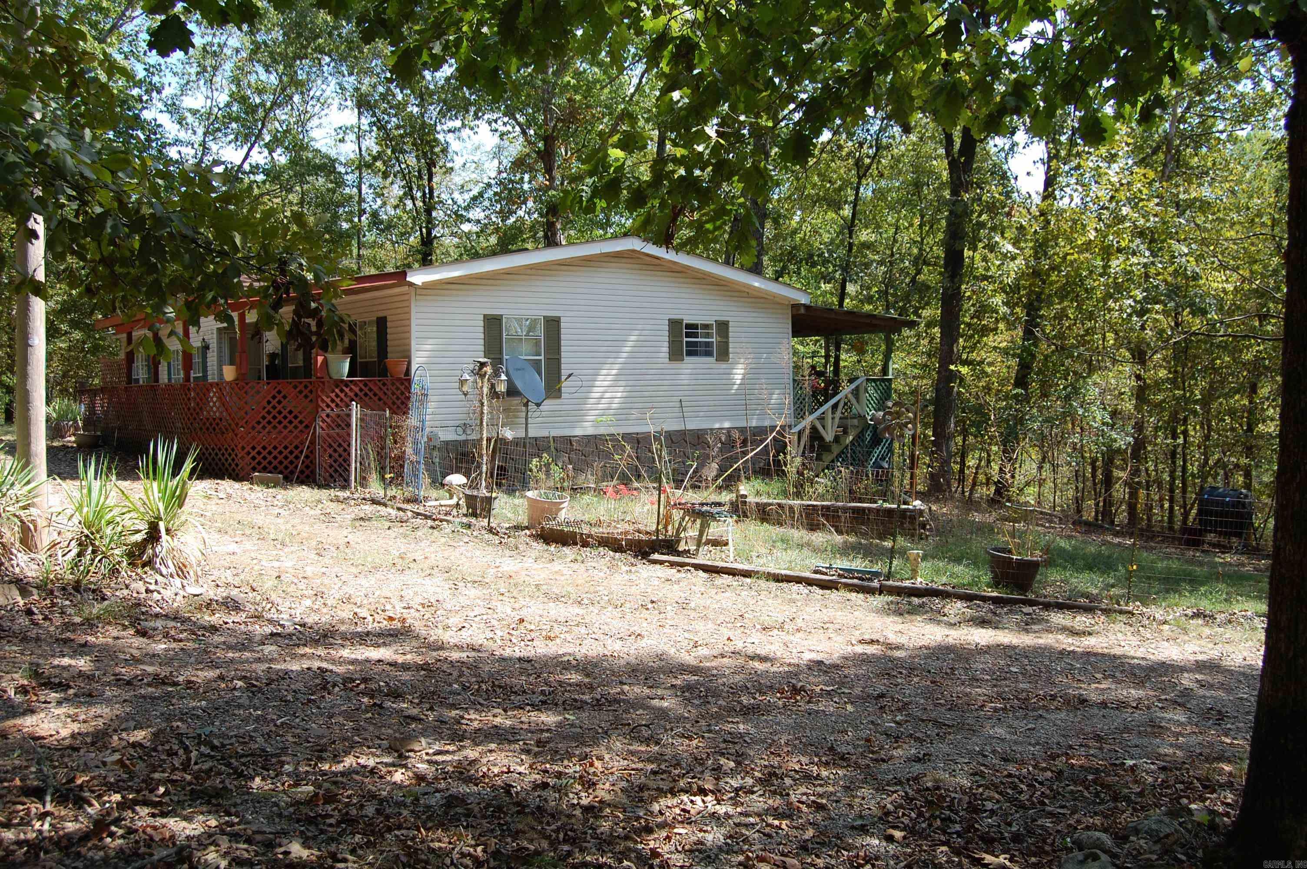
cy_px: 434
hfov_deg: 62.0
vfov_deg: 43.5
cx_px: 654
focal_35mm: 30
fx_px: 1088
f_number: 7.1
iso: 200
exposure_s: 1/200
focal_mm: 20
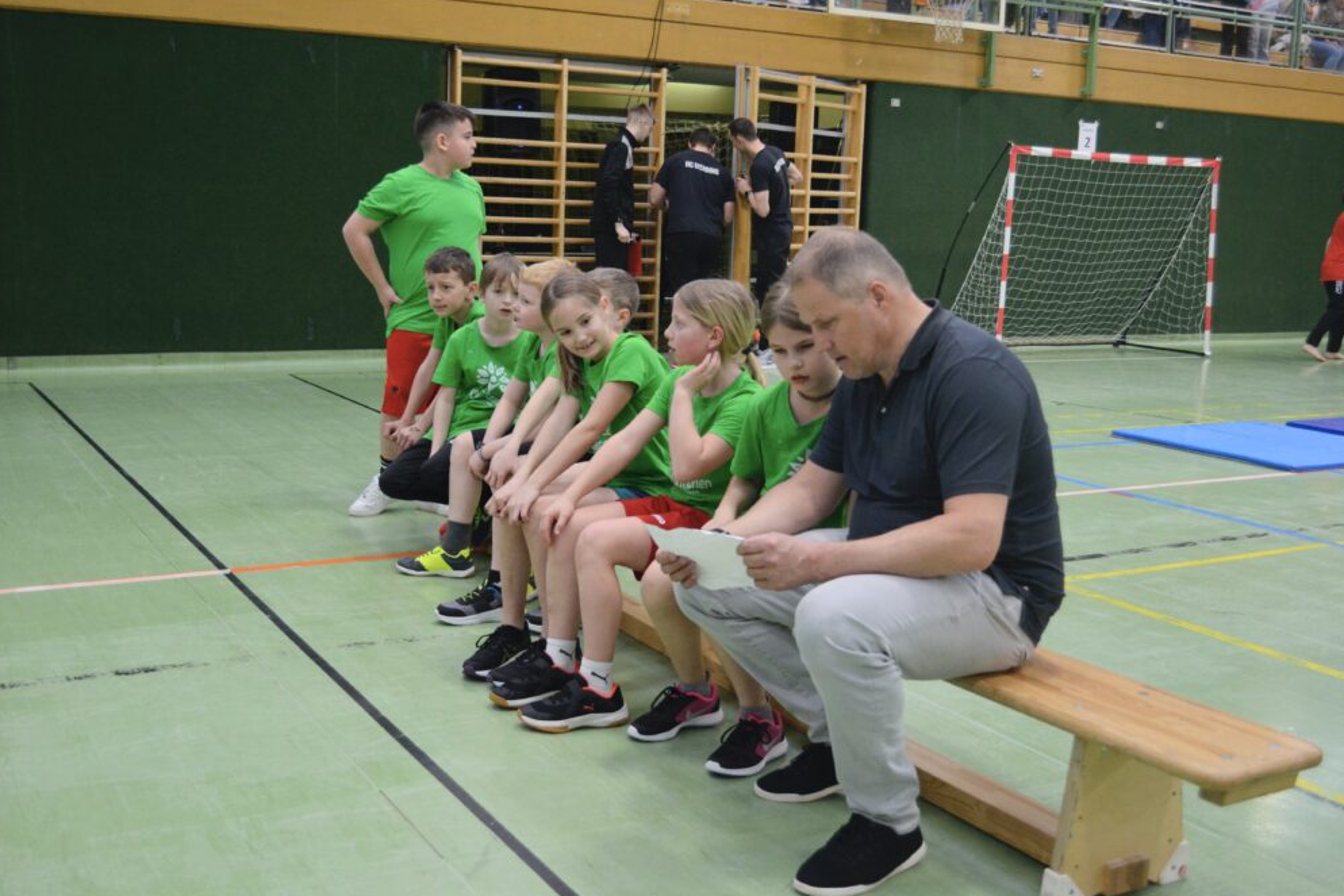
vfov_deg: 36.0
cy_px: 445
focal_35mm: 37
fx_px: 1381
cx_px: 680
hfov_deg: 51.9
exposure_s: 1/320
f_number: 4
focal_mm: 24
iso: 1600
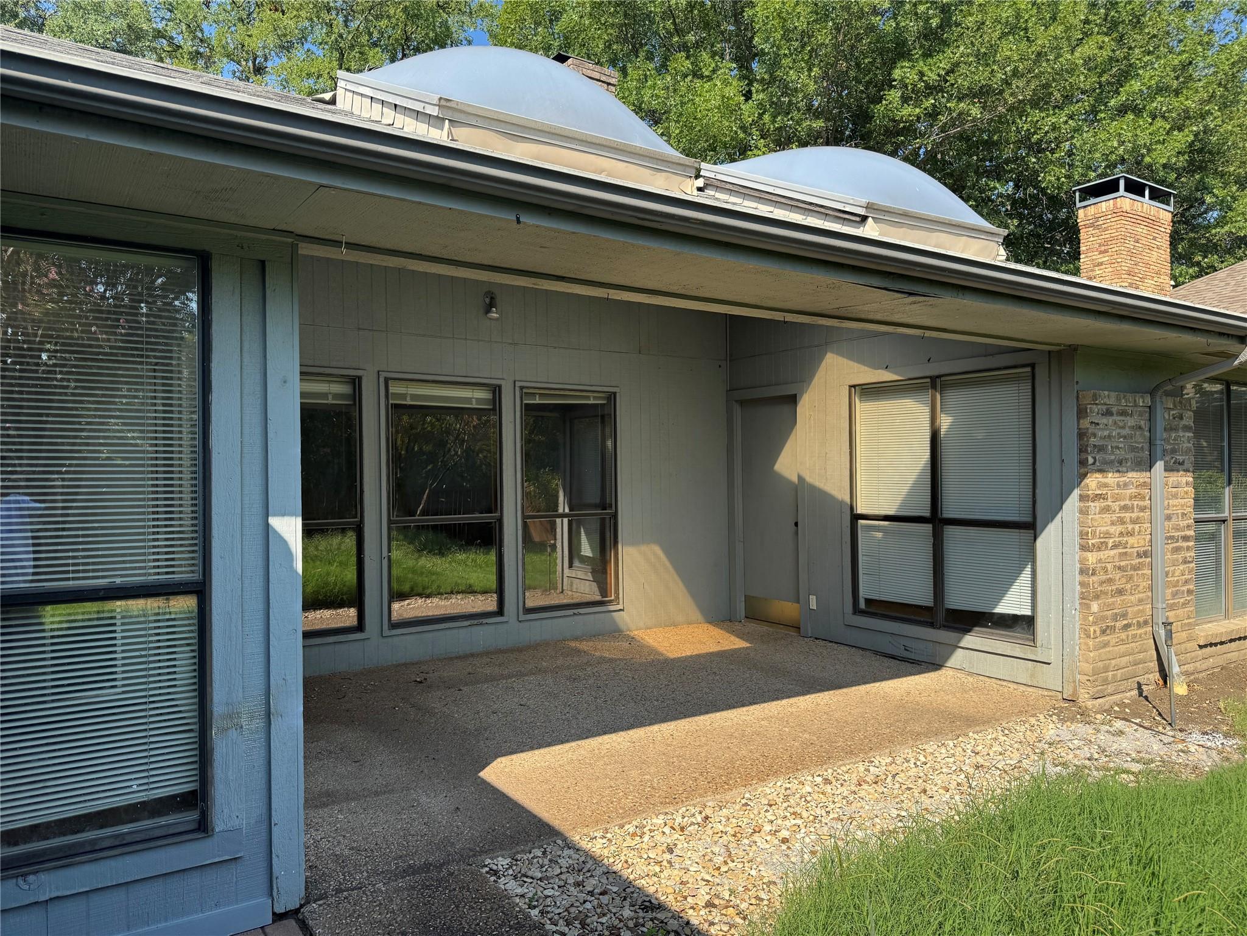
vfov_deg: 56.8
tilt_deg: -0.1
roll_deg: +0.4
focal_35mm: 24
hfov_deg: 71.6
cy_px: 468
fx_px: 865
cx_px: 624
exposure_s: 1/1767
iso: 80
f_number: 1.78
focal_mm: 6.76
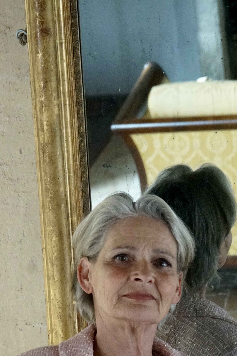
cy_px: 379
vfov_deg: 13.4
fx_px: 1481
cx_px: 161
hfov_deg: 9.1
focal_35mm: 150
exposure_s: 1/80
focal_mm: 69
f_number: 7.1
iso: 6400
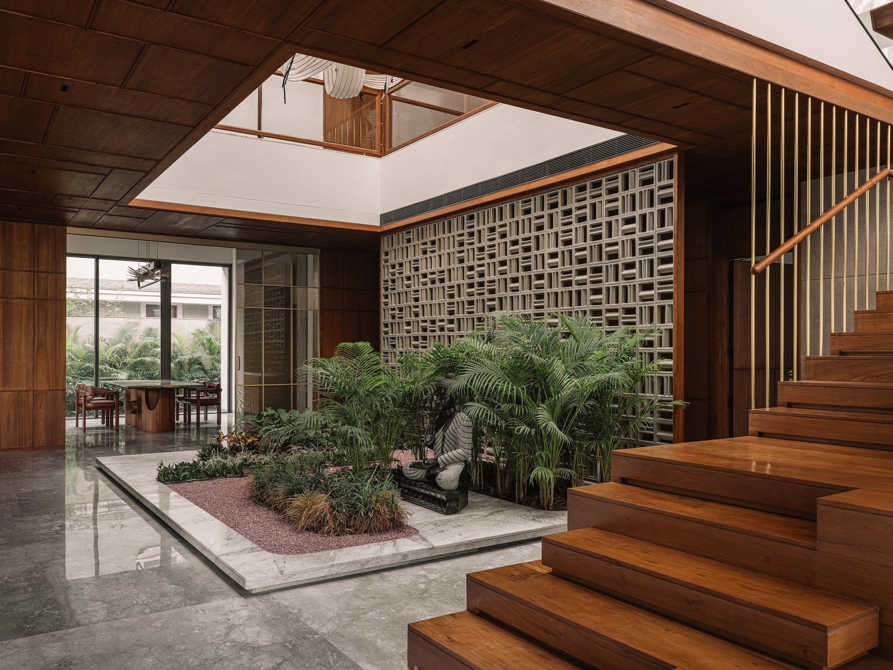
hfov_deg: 65.3
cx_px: 446
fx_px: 697
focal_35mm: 27
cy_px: 335
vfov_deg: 51.4
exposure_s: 1.6
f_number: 10
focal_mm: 35
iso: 100
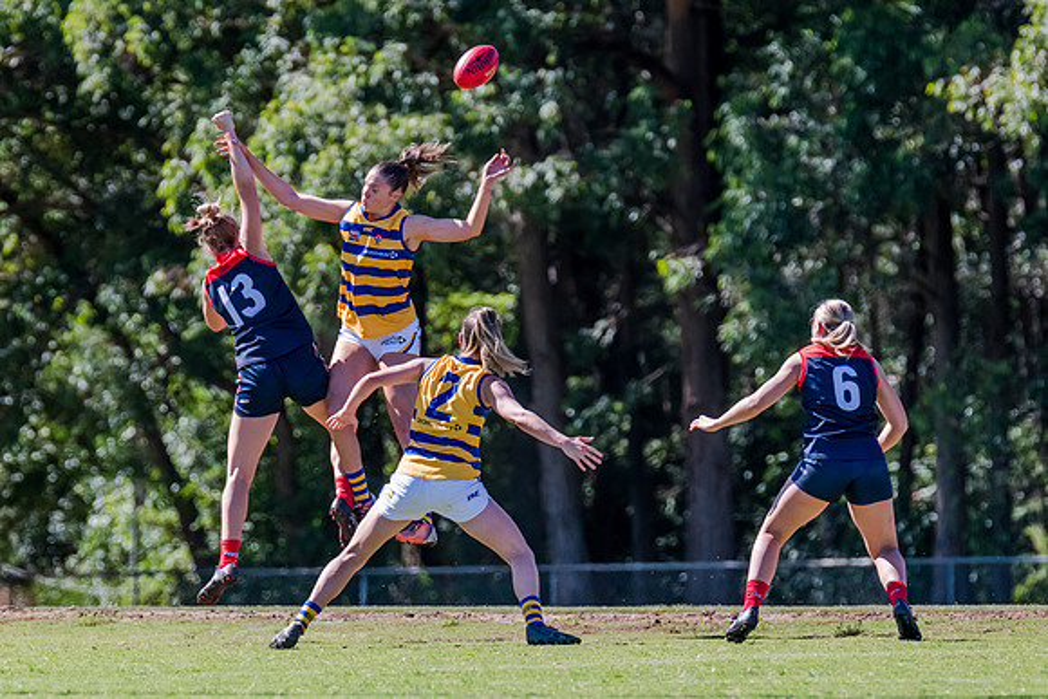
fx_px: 15792
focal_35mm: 542
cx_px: 425
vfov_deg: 2.5
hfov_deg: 3.8
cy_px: 386
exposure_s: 1/1600
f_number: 6.3
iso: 1000
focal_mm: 420
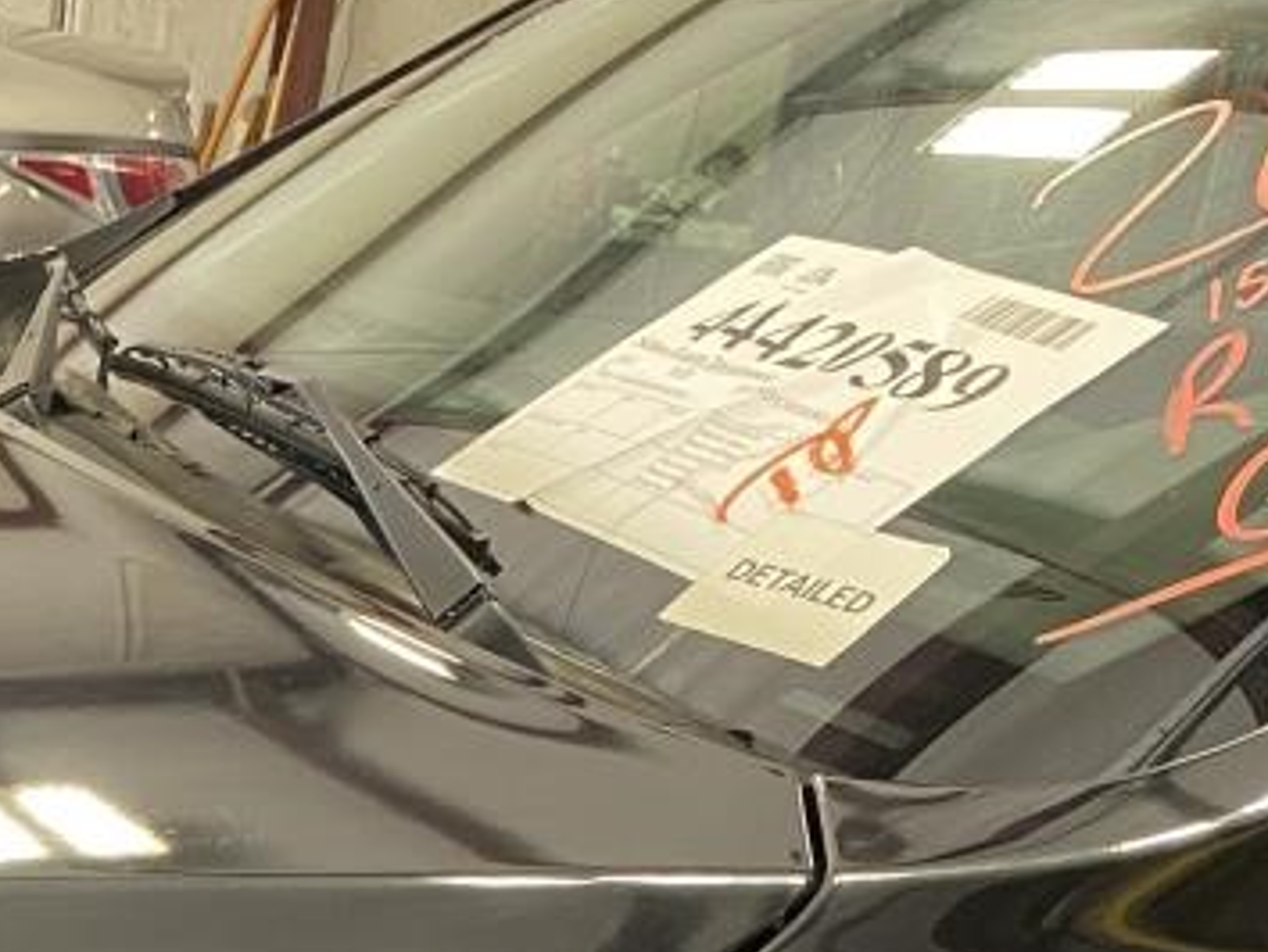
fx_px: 3446
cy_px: 1693
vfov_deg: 14.0
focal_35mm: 94
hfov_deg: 19.8
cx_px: -190
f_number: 1.8
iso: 160
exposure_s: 1/60
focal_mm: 4.25
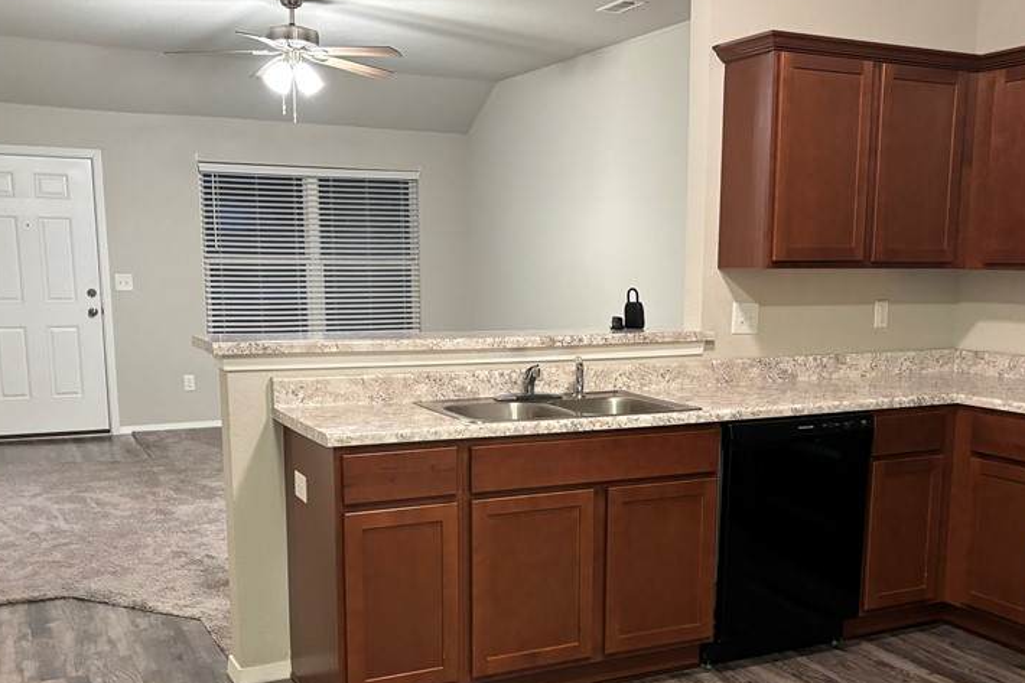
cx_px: 582
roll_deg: -0.6
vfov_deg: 33.8
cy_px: 462
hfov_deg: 49.4
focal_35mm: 39
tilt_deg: -10.1
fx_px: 1110
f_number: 1.6
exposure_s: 1/40
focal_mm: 5.96
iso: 500
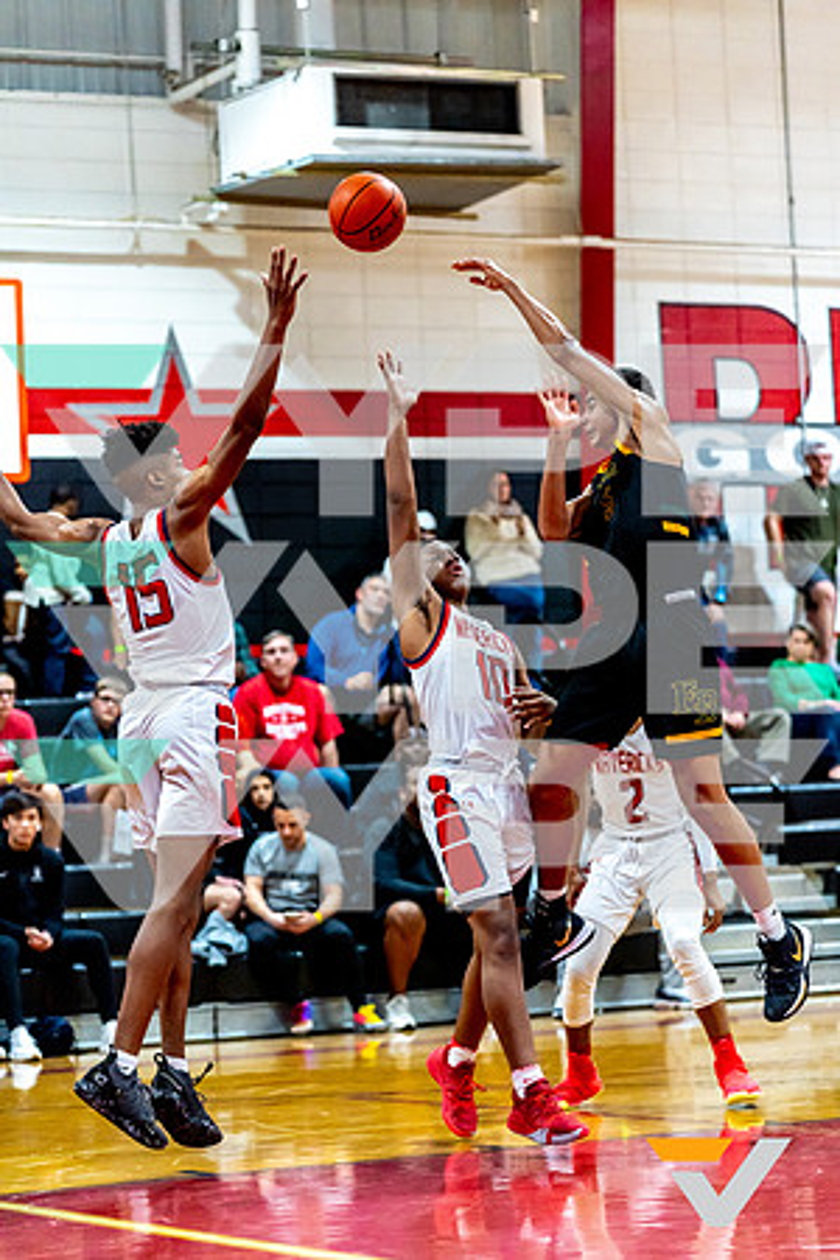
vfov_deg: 18.9
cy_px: 630
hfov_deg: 12.7
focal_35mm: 108
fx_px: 3780
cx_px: 420
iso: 3200
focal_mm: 108
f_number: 2.8
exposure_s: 1/1250
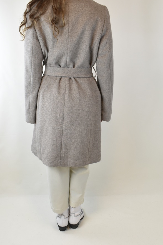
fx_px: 251
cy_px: 116
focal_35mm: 37
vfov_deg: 51.9
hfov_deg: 35.9
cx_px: 73
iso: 1000
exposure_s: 1/30
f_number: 13
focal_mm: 20
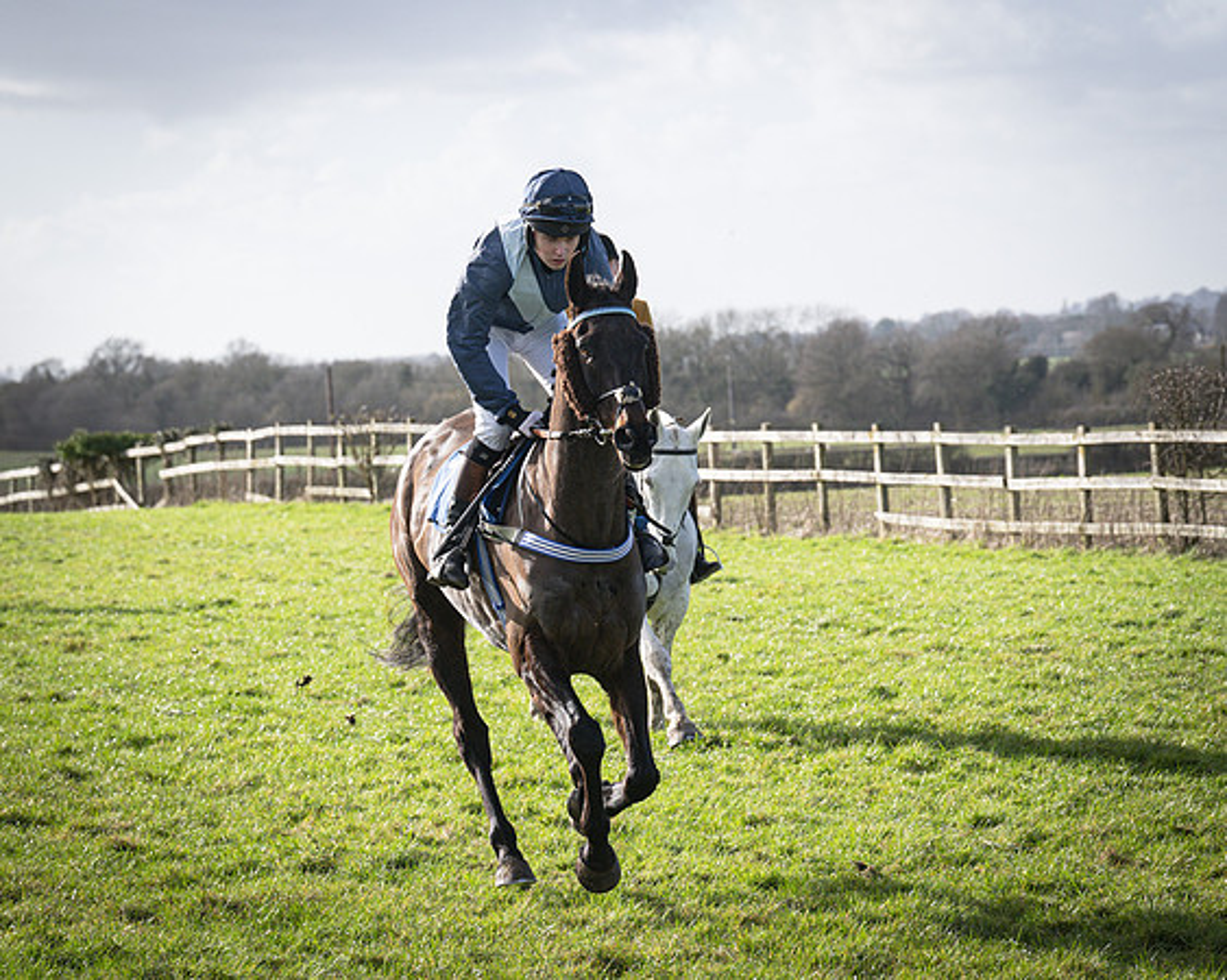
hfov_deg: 12.3
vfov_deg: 9.9
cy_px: 490
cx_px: 737
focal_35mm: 157
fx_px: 5686
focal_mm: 93
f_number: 5
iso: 400
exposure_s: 1/1250
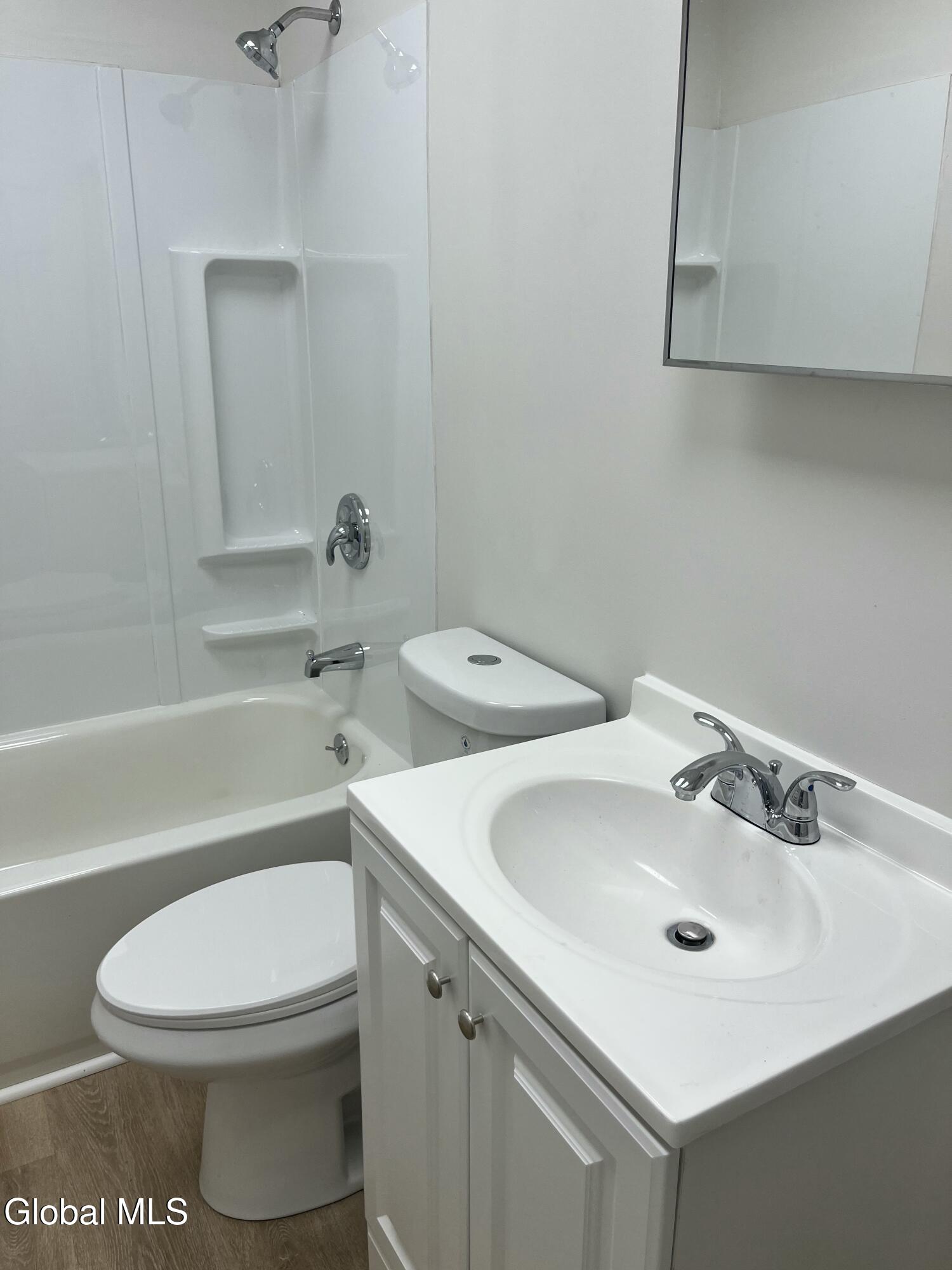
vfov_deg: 67.3
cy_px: 635
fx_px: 953
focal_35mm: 26
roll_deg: +0.9
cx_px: 476
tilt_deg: -19.7
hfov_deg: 53.1
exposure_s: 1/234
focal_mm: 5.1
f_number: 1.6
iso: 50
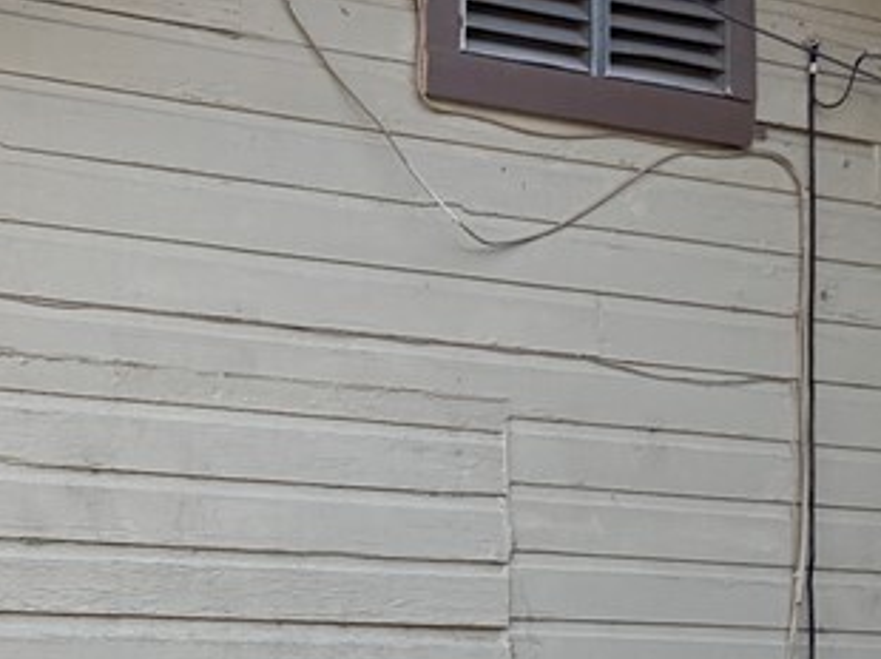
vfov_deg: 11.9
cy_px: 599
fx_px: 3153
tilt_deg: +3.2
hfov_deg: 15.4
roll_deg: -0.8
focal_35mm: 124
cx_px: -117
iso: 100
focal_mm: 6.76
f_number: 1.78
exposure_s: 1/1075
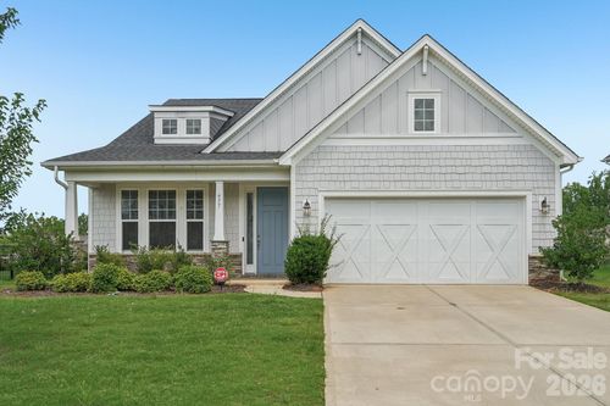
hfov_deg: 61.9
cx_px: 305
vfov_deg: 43.6
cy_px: 203
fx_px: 508
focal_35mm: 30
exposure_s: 1/125
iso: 100
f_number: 8
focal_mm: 20
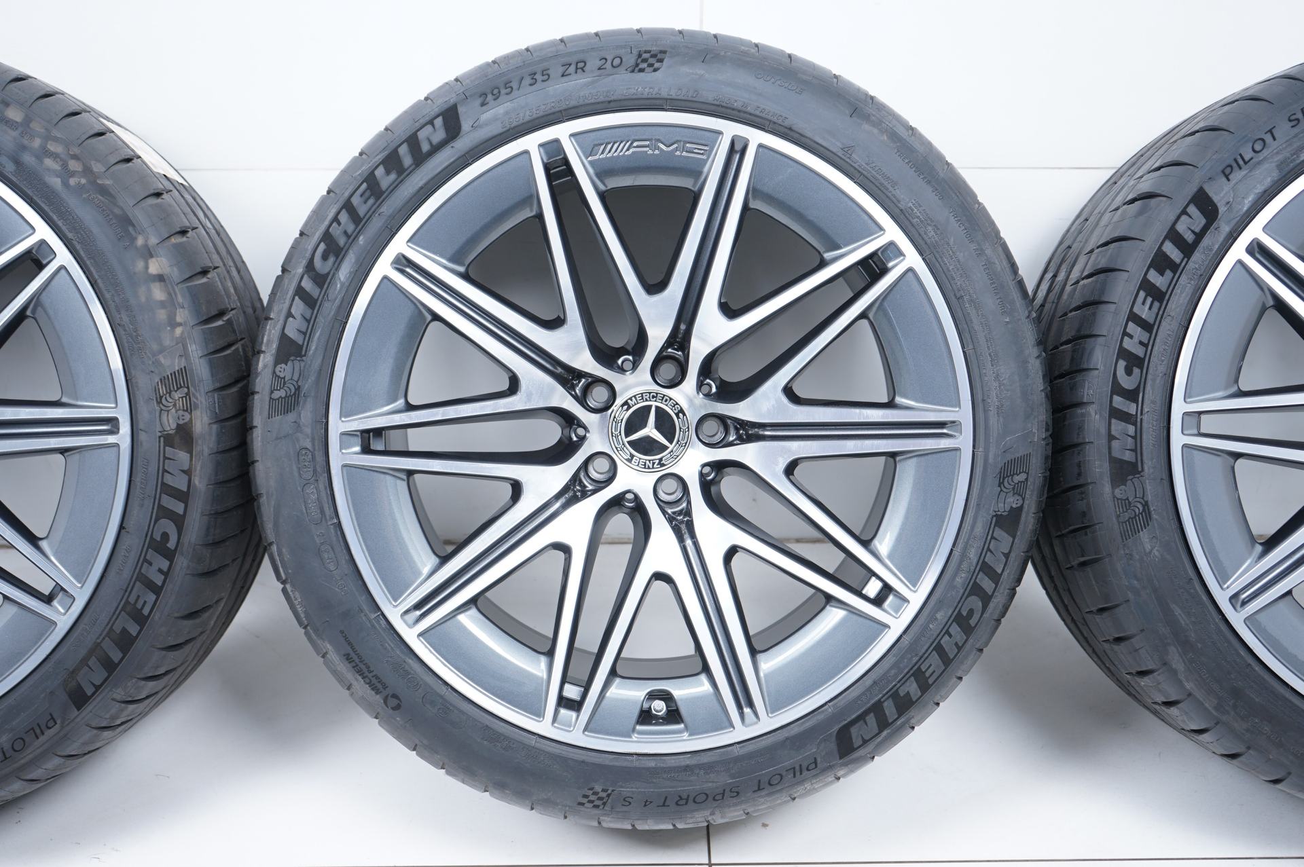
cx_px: 652
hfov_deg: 47.4
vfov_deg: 32.6
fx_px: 1484
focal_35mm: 41
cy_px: 434
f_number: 5.6
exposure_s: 1/125
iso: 250
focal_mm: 41
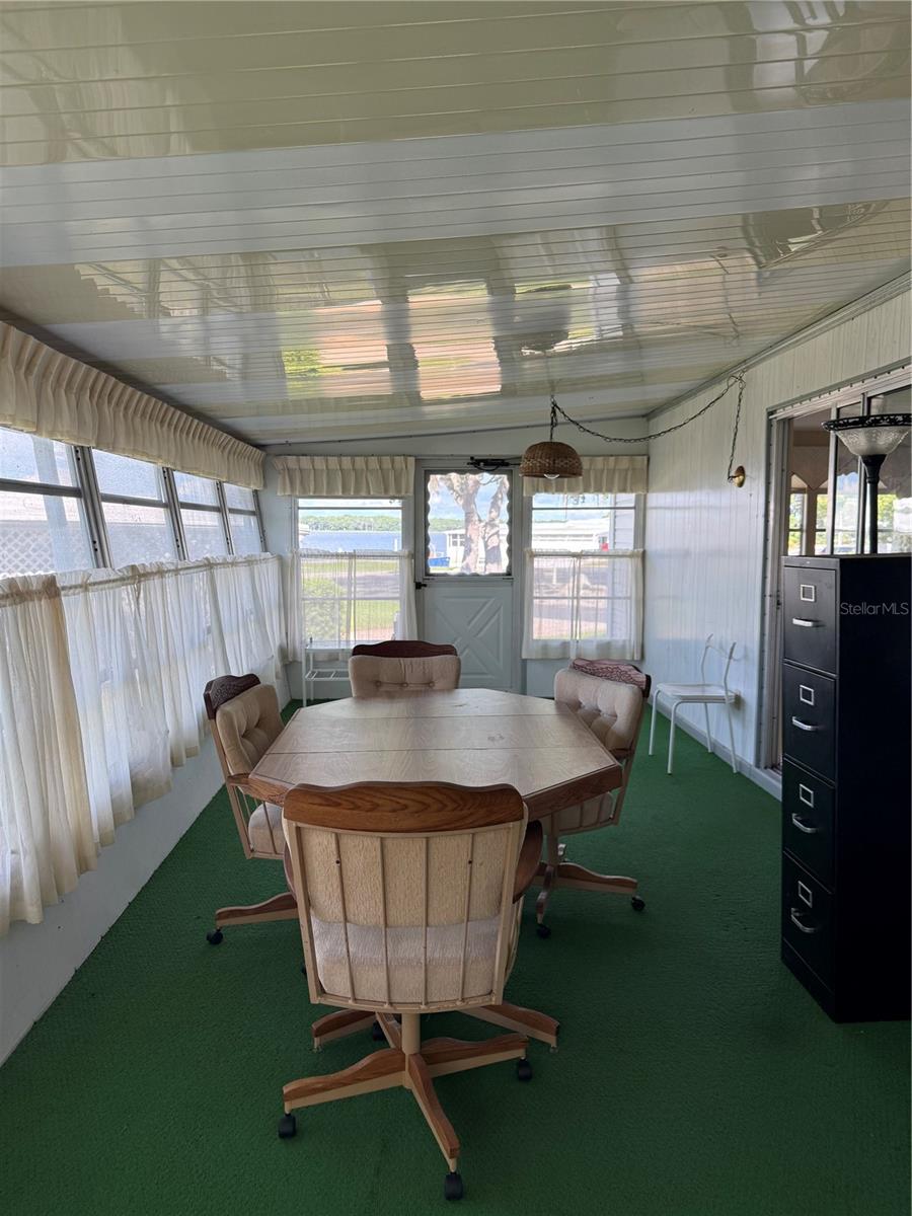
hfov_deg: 56.8
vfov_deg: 71.6
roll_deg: +0.0
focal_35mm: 24
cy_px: 608
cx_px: 456
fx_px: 843
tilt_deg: -4.5
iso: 100
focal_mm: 6.76
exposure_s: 1/341
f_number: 1.78
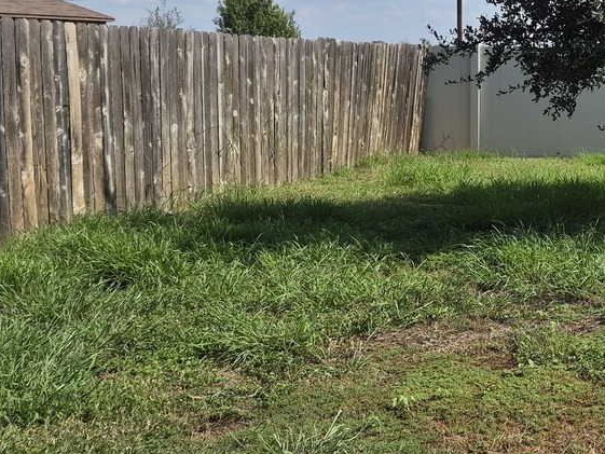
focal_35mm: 59
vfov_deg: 24.8
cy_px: 177
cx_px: 677
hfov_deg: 29.3
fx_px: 1031
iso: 80
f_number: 1.8
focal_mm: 5.4
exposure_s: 1/6912
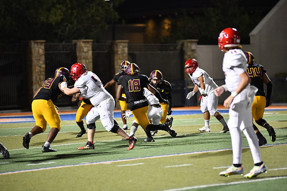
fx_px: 1595
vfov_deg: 6.9
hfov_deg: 10.3
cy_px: 96
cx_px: 144
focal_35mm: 200
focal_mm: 200
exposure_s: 1/1250
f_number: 2.8
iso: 8000
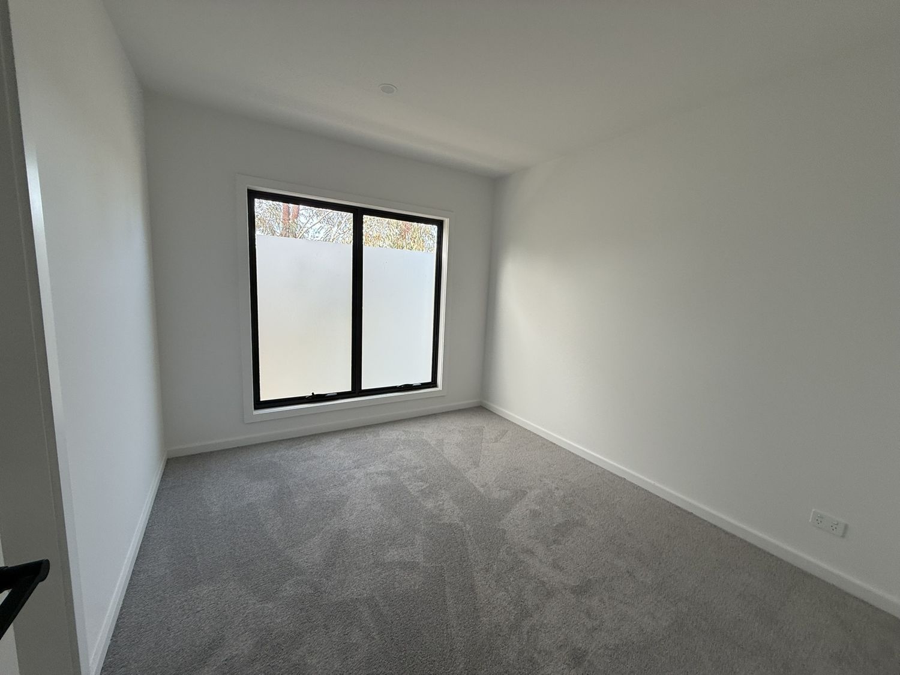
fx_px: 364
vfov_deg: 85.7
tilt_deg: -7.9
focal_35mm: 14
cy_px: 338
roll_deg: -3.4
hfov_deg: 102.1
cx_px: 450
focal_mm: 2.22
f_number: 2.2
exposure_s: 1/99
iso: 50
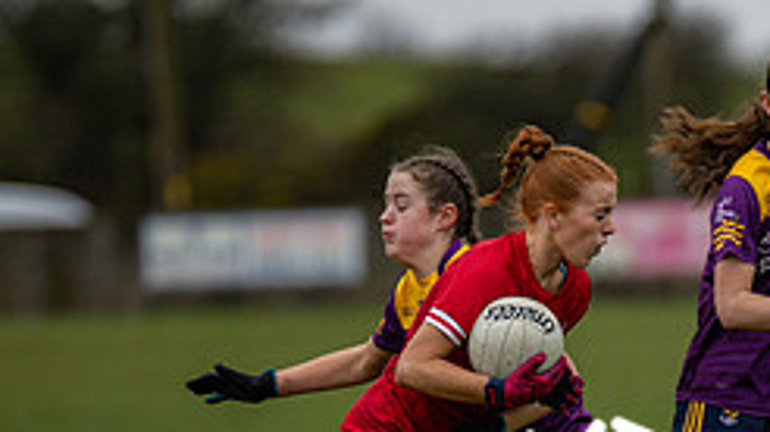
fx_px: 15119
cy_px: 549
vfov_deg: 1.6
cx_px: 601
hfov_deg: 2.9
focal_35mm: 741
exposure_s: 1/640
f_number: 2.8
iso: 720
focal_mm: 300
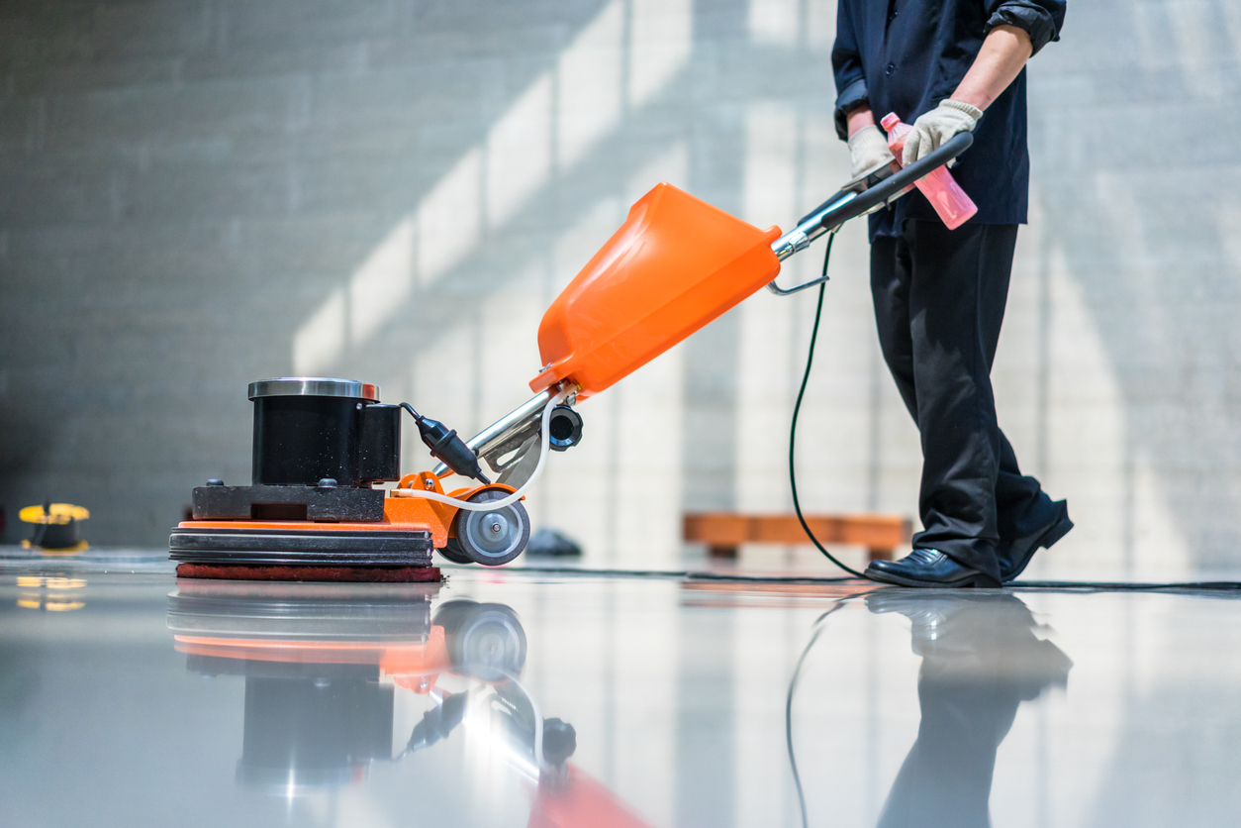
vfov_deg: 24.6
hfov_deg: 36.2
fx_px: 1896
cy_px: 414
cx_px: 620
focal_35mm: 55
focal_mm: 55
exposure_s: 1/4000
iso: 640
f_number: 1.8
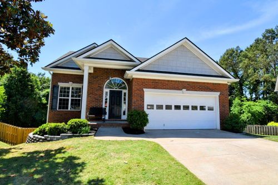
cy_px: 92
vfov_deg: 69.6
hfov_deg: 92.5
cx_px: 139
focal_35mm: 17
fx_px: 133
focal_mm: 11.5
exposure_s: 1/200
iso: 100
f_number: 10
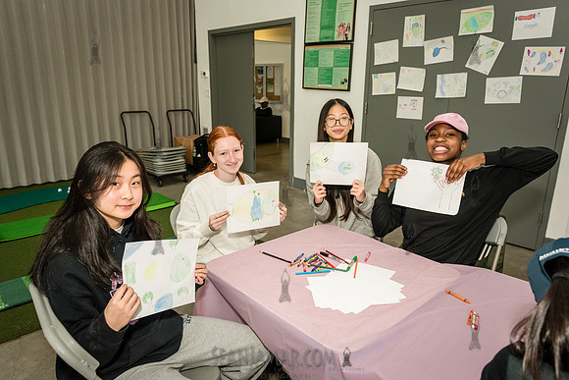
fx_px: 391
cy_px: 190
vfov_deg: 51.8
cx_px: 284
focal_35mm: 25
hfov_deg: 72.1
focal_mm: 24
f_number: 4
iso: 3200
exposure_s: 1/200
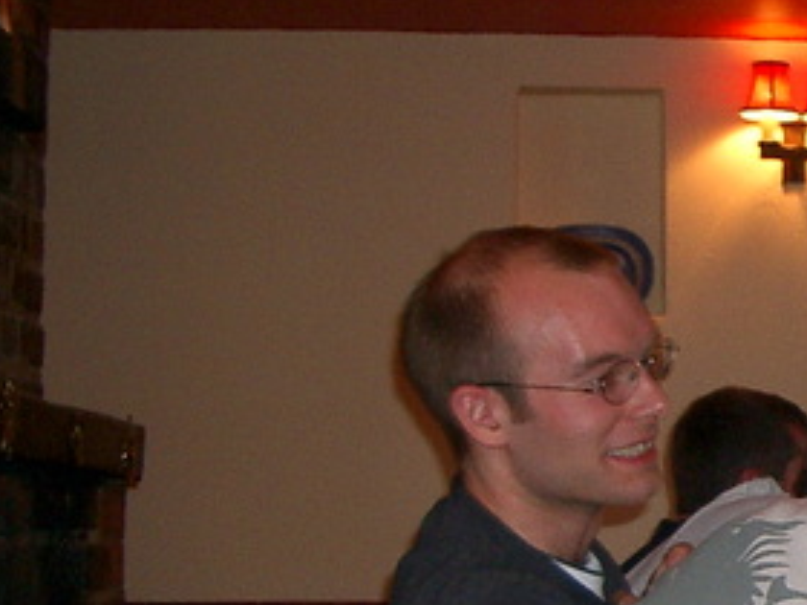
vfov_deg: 14.8
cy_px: 565
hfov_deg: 19.0
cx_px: 893
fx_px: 2308
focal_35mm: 99
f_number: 2.6
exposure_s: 1/40
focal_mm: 5.8
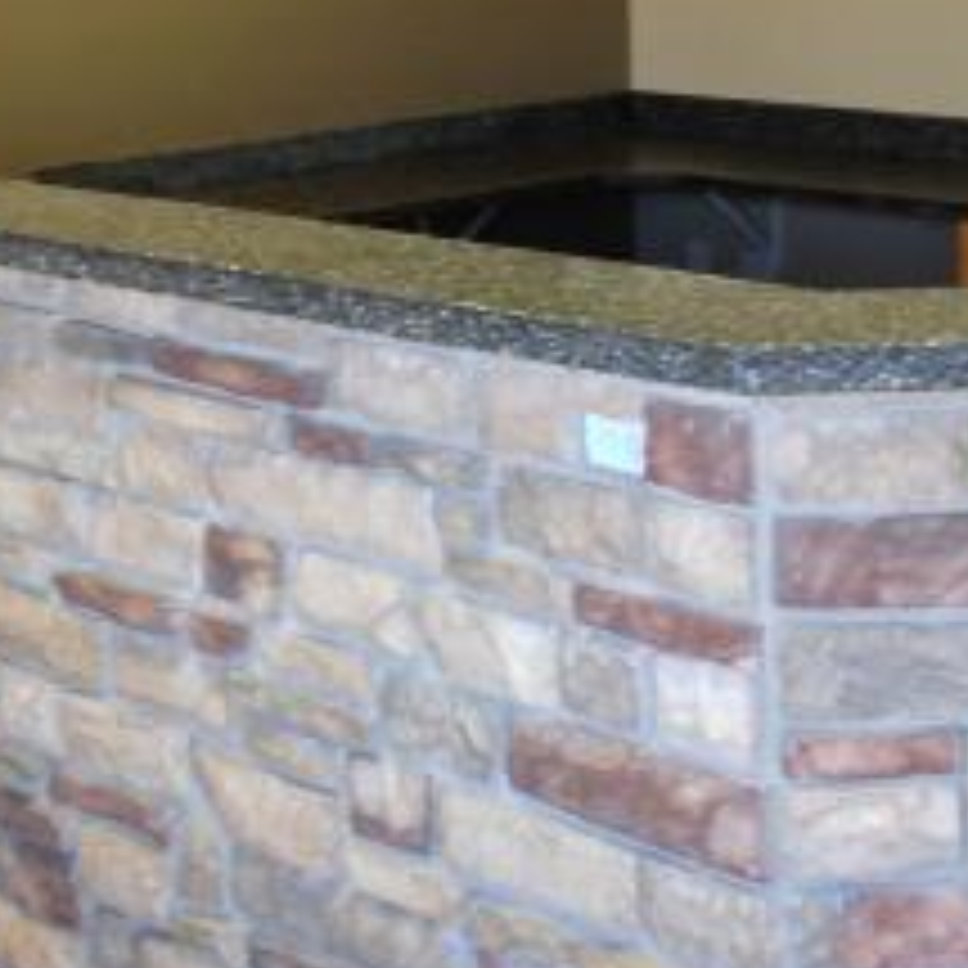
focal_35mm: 87
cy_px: 54
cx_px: 657
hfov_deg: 19.9
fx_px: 2752
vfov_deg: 19.5
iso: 64
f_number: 2.4
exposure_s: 1/20
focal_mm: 4.12
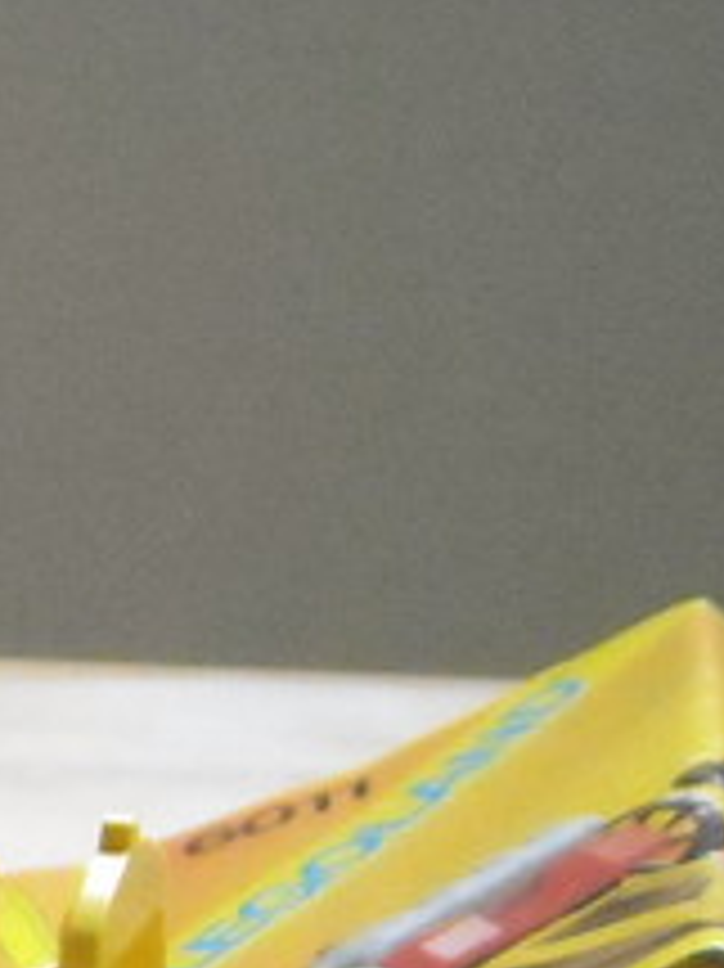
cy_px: 1137
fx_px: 7118
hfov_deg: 5.7
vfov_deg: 7.7
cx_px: -832
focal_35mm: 255
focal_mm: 9.87
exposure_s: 1/100
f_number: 3.5
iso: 800
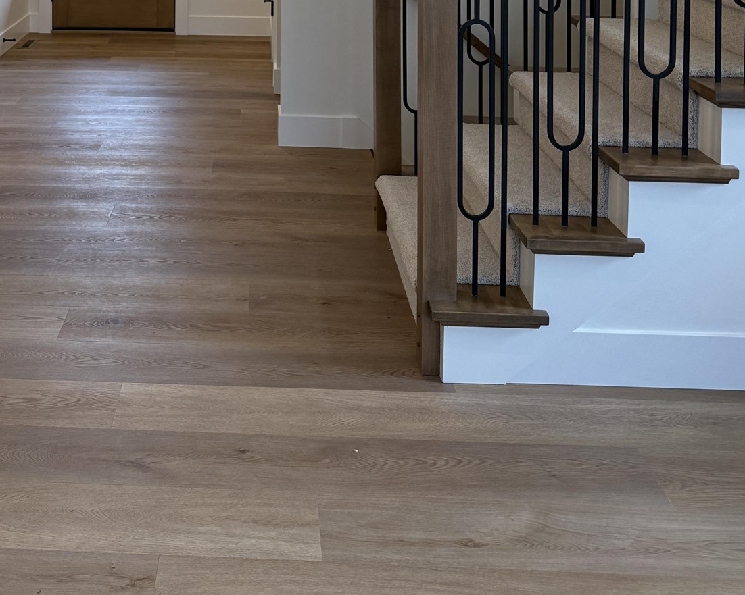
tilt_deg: -0.8
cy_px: -126
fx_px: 1080
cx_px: 202
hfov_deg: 37.3
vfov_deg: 27.1
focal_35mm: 49
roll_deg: +0.0
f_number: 1.78
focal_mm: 6.76
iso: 200
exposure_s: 1/235
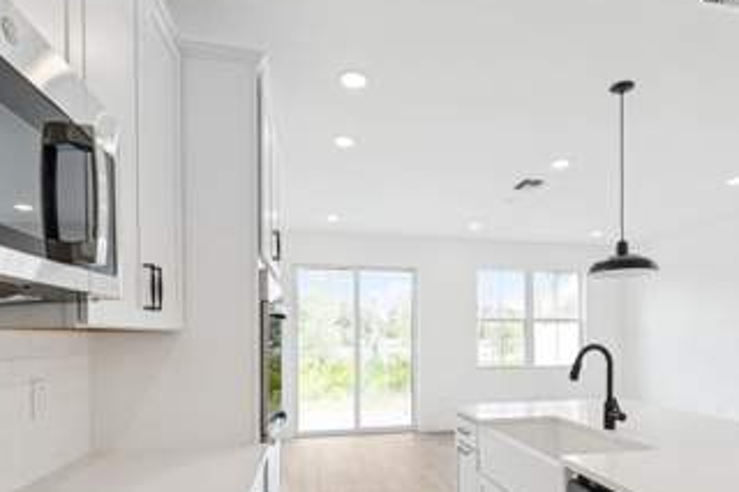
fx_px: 431
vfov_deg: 57.8
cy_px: 336
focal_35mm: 21
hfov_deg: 80.8
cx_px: 420
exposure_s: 1/10
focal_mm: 14
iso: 160
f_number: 8
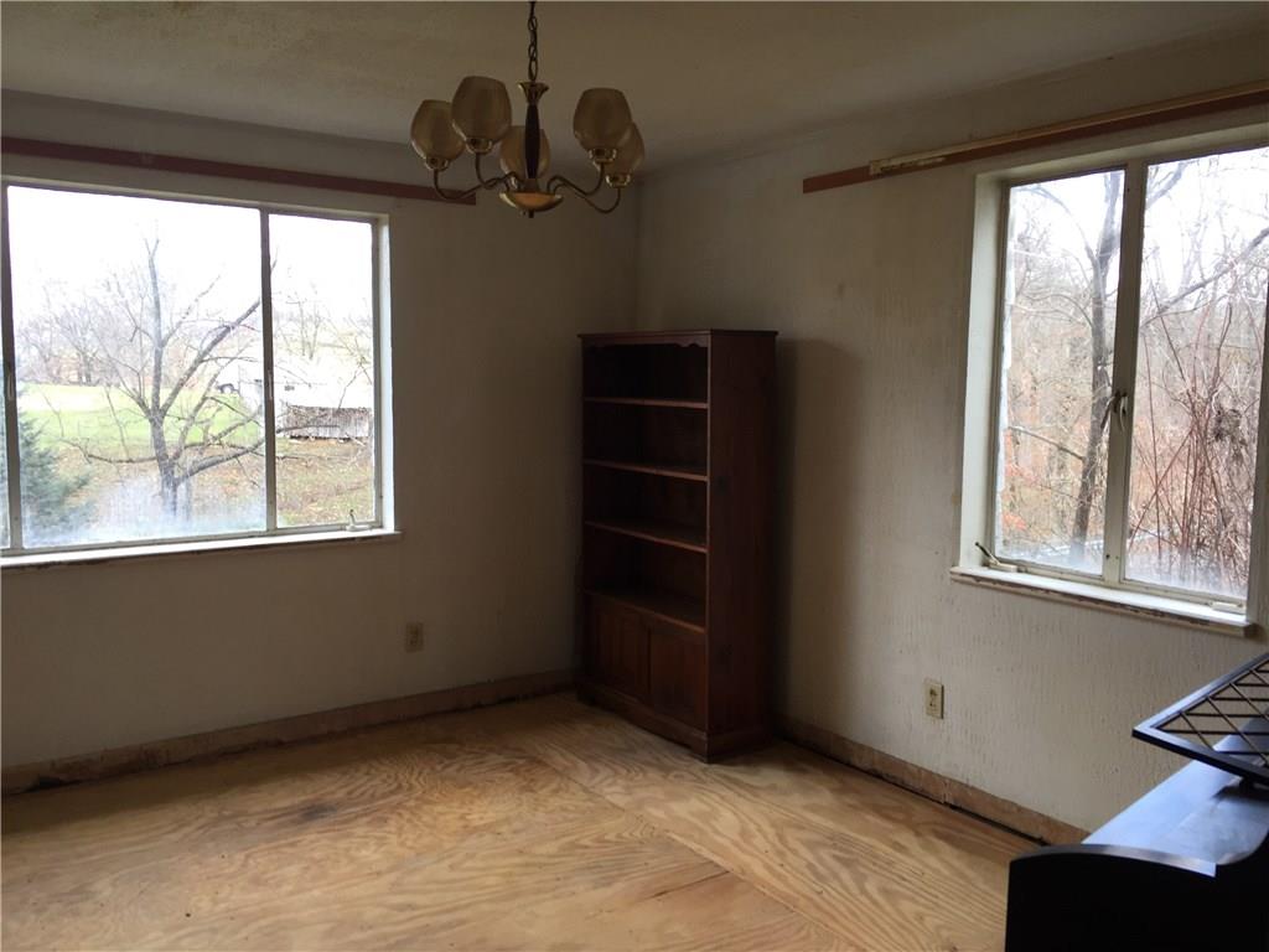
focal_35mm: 29
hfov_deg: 61.7
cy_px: 476
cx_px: 634
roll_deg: +0.1
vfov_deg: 48.2
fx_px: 1063
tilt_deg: -4.0
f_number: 2.2
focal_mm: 4.15
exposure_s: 1/60
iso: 40
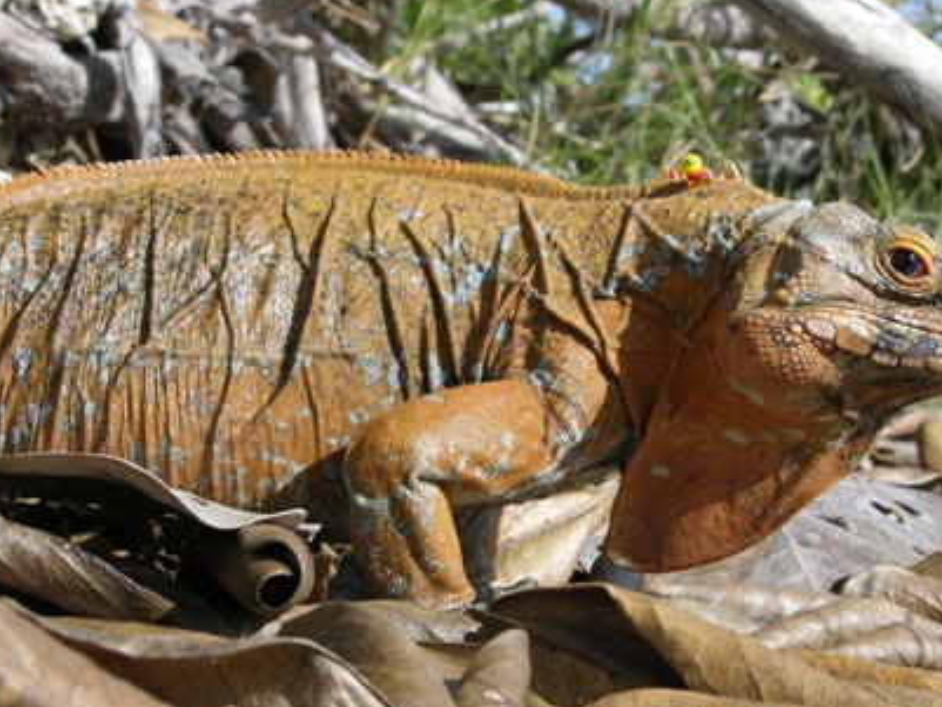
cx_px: 463
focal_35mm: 118
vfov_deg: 12.6
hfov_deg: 16.7
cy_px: 366
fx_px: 3212
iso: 50
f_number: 6.7
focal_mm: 18.8
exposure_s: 1/164
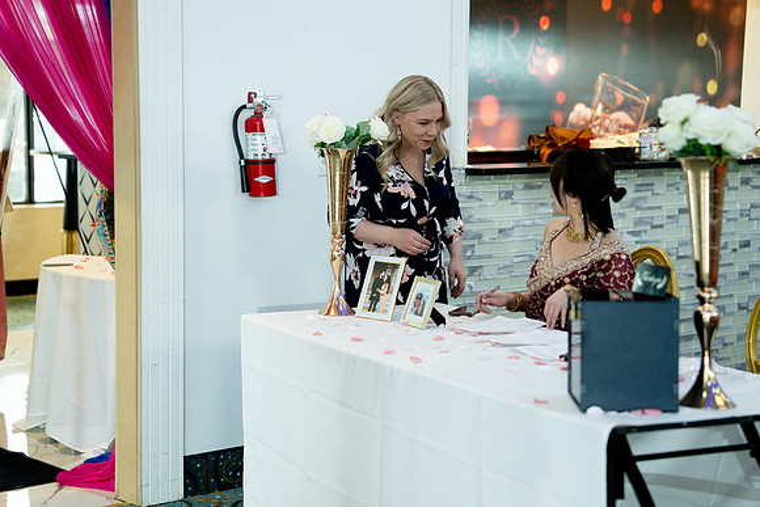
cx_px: 380
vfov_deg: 19.5
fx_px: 1478
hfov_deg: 28.8
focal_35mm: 70
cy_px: 254
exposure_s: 1/125
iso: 1250
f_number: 2.8
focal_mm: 70
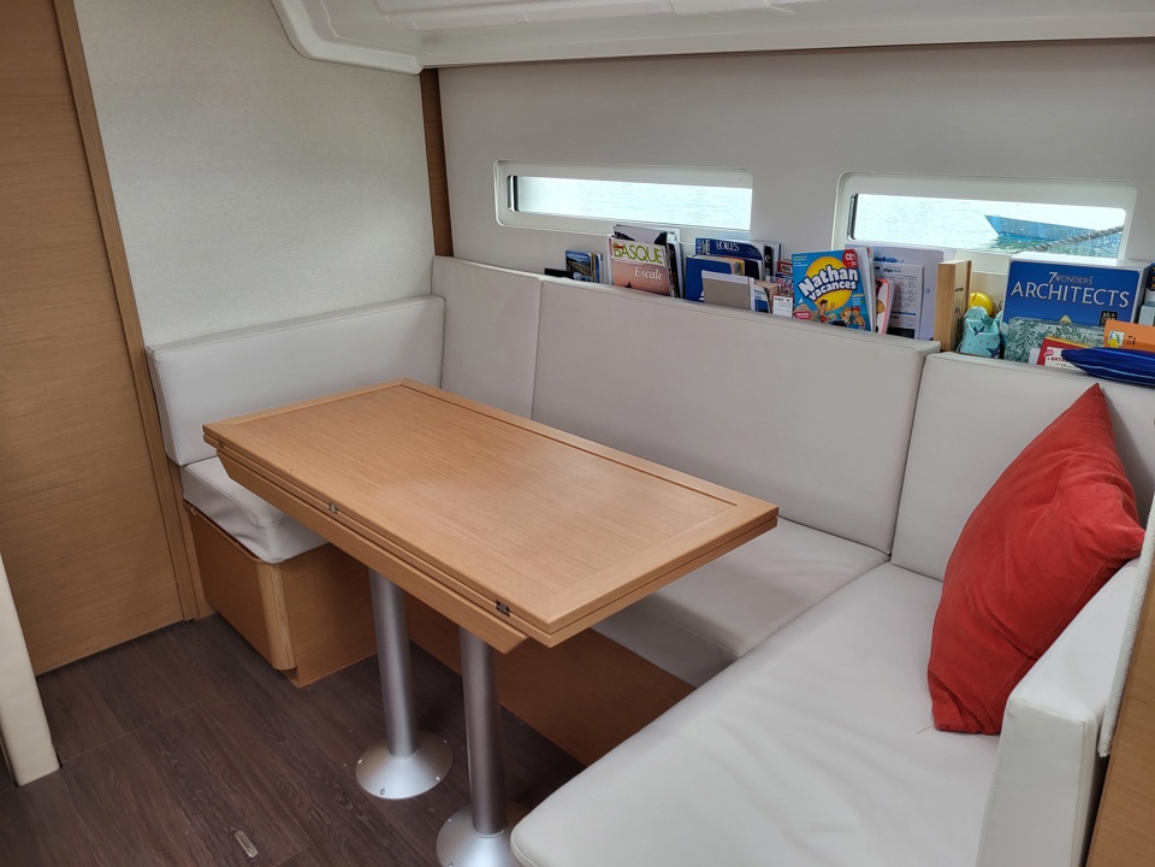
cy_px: 434
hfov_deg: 67.3
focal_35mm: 26
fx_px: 868
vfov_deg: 53.1
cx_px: 578
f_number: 1.8
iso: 80
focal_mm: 5.4
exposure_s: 1/100
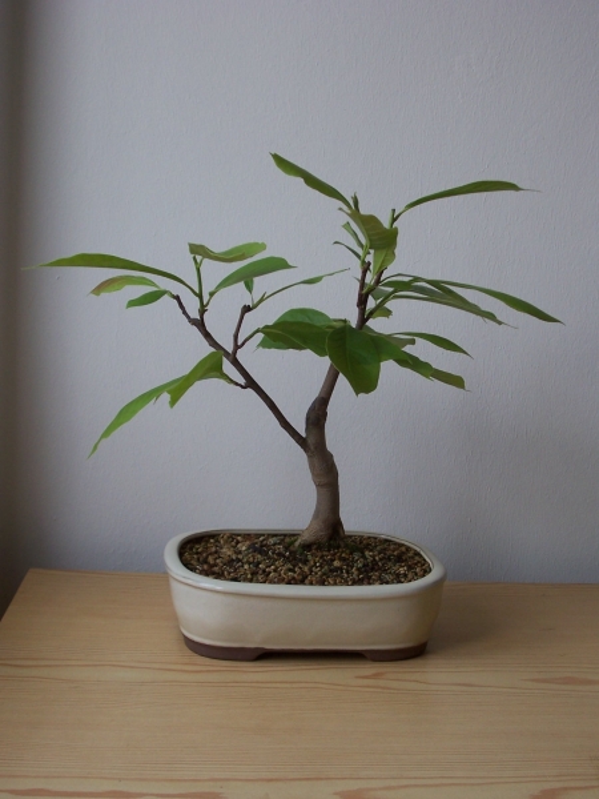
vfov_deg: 36.2
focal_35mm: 53
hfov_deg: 27.5
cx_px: 300
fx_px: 1223
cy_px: 400
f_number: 3.4
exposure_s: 1/125
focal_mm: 8.6
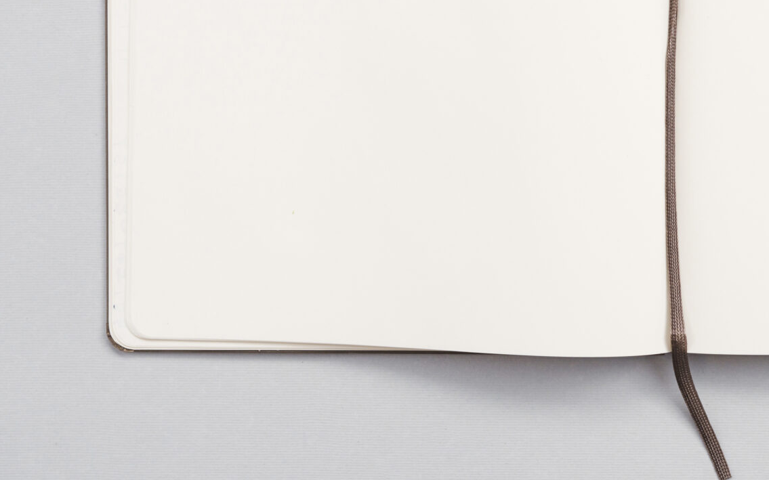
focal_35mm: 115
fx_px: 2410
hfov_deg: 17.9
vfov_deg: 11.2
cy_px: -30
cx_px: 671
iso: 400
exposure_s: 1/160
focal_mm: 50
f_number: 6.3
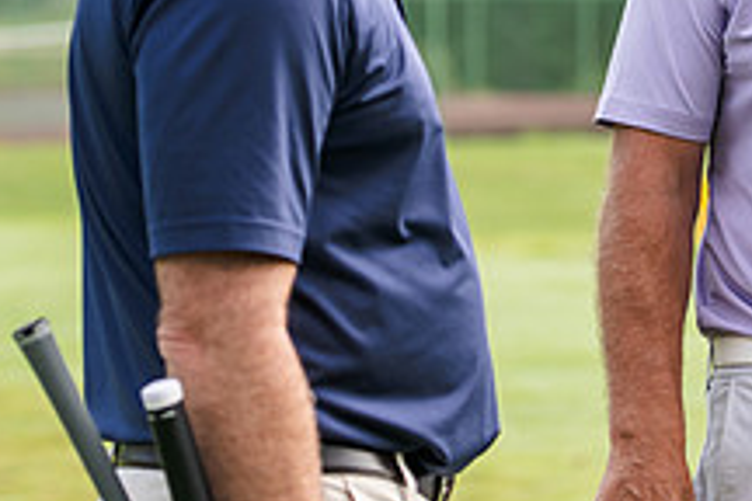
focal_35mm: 215
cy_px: -30
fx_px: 4491
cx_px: 536
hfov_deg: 9.6
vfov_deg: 6.4
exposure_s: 1/800
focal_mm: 80
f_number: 3.2
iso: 80
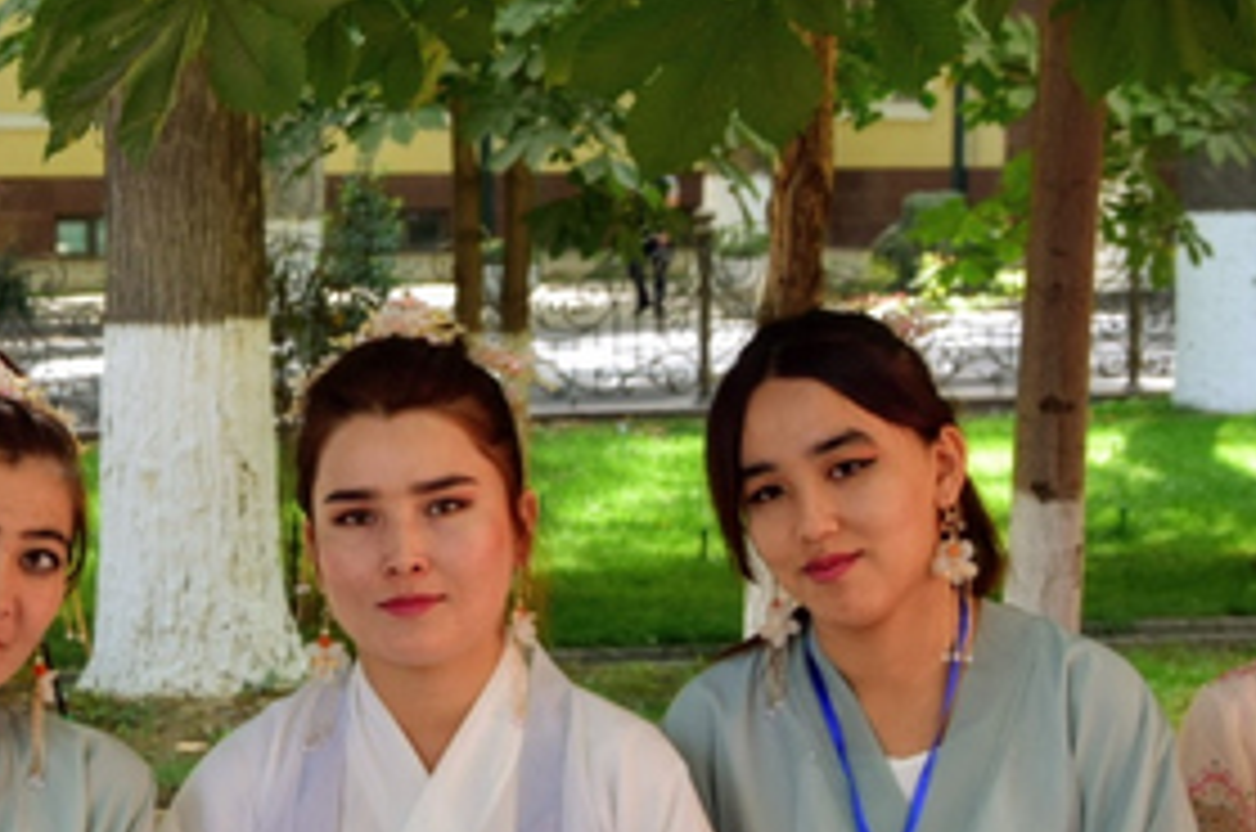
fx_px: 3622
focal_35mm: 104
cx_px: 608
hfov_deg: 19.7
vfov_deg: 13.0
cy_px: 684
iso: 200
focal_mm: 42
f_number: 6.3
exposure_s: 1/60
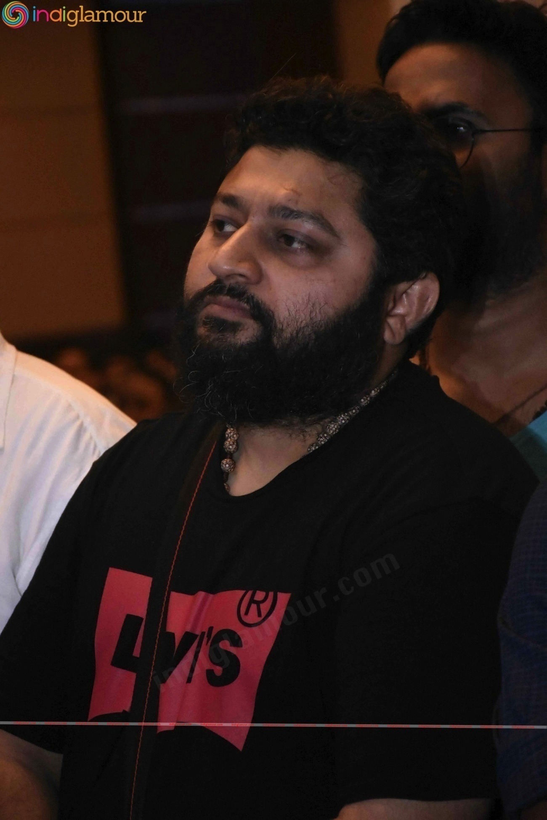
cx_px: 274
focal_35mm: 158
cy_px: 410
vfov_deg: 13.0
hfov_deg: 8.7
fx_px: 3589
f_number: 5.6
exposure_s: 1/100
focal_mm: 105
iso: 10000
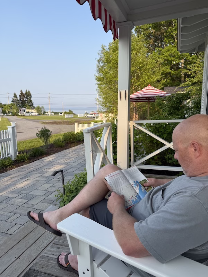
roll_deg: +1.3
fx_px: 192
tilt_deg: -8.7
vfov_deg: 71.6
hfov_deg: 56.8
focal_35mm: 24
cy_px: 138
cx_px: 104
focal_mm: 6.76
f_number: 1.78
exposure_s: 1/1770
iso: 80
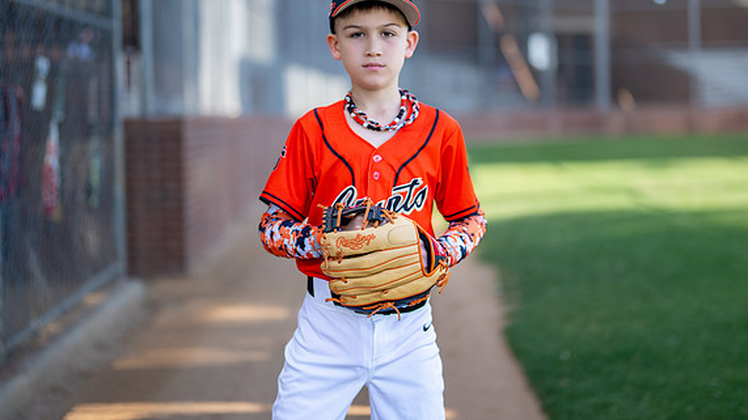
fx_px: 1210
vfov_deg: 19.7
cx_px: 391
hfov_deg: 34.4
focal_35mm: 61
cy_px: 162
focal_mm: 50
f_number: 1.2
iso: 125
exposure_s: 1/1600
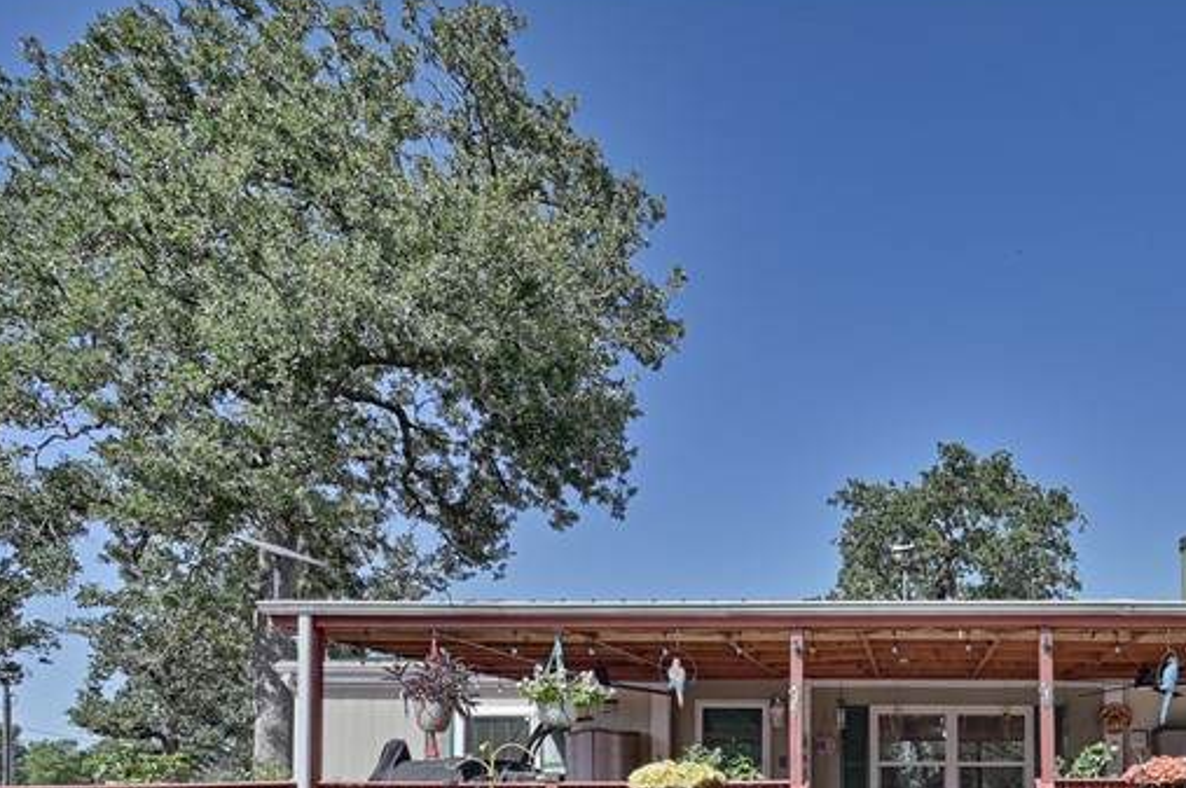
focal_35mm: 30
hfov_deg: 57.9
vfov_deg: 38.0
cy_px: 815
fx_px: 987
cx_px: 928
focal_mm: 14
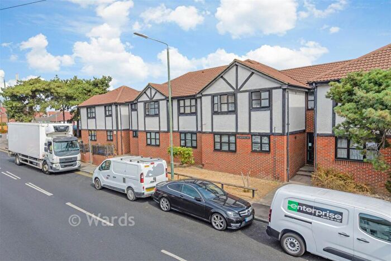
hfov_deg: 104.2
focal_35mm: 14
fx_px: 152
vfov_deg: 81.2
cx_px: 196
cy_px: 130
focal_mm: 14
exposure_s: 1/200
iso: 100
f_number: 8
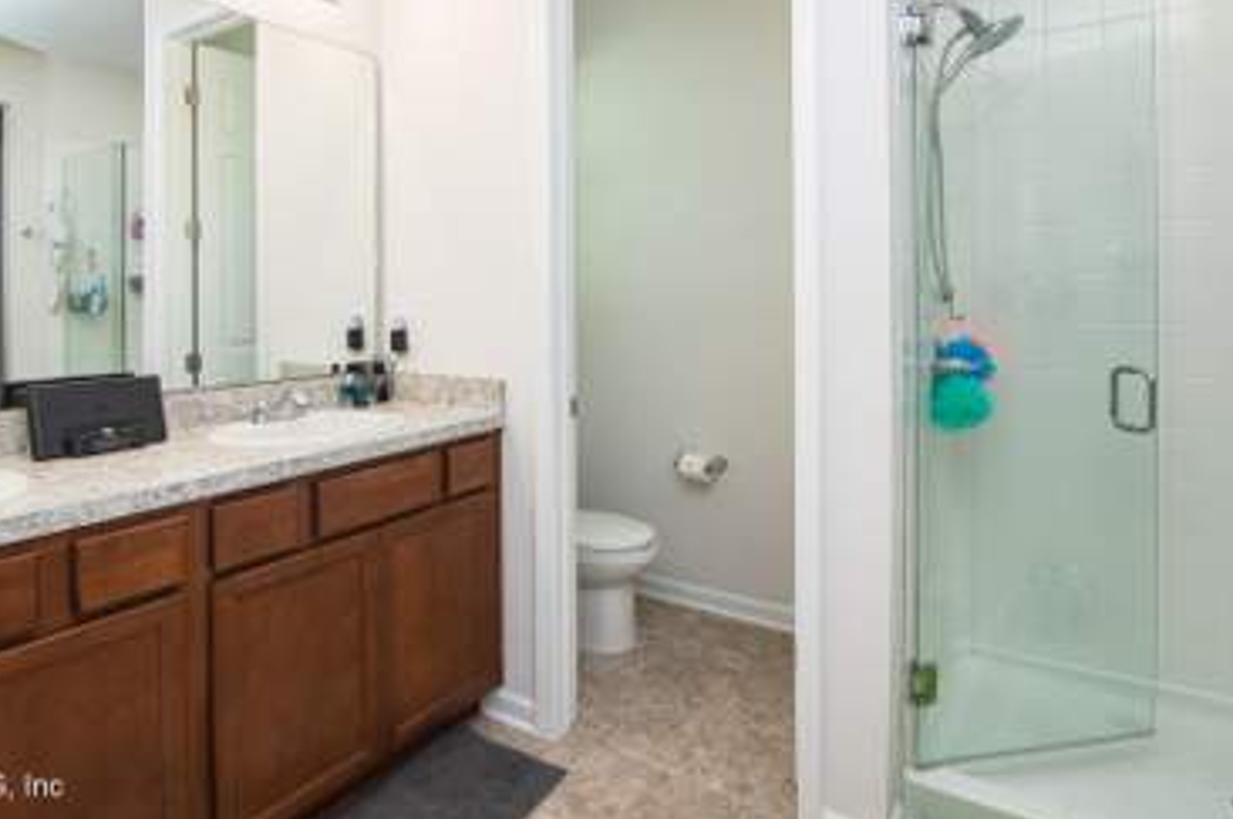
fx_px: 718
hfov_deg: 81.2
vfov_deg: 58.4
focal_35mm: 21
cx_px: 593
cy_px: 292
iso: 250
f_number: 8
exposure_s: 1/25
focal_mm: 16
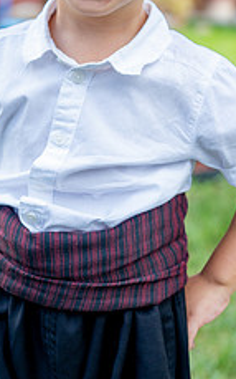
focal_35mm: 78
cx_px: 79
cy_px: 78
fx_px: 803
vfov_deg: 26.0
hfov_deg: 16.7
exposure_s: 1/1000
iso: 320
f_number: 2.8
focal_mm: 39
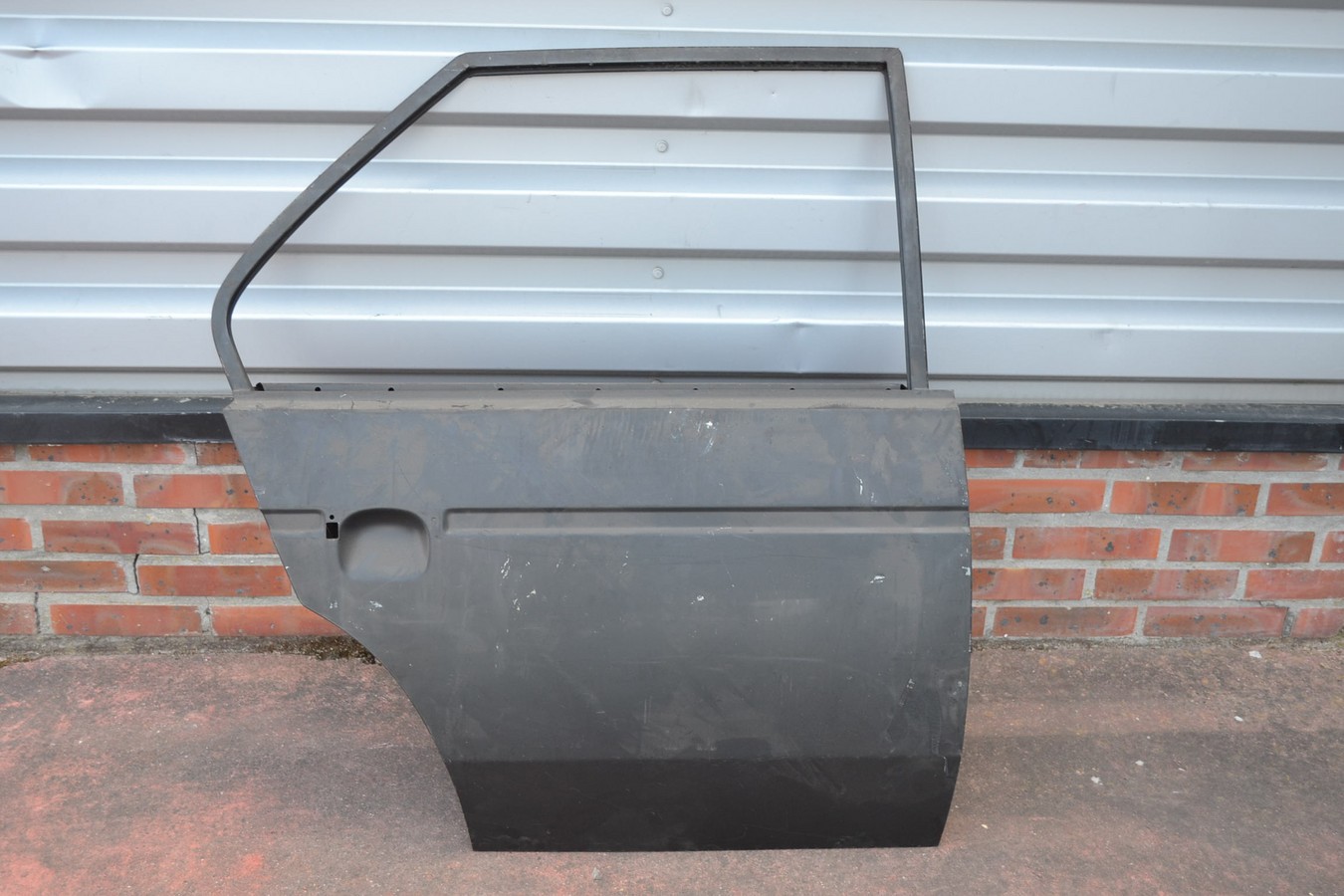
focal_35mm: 45
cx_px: 672
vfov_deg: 29.9
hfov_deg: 43.6
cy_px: 448
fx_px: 1680
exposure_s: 1/100
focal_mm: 30
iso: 400
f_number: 5
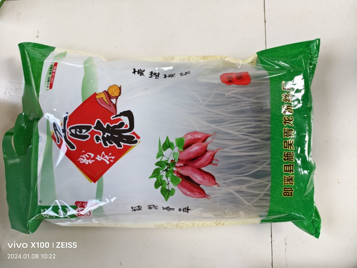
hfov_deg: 73.9
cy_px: 134
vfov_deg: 58.9
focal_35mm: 23
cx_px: 178
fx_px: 237
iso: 144
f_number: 1.57
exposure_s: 1/100
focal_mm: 5.6
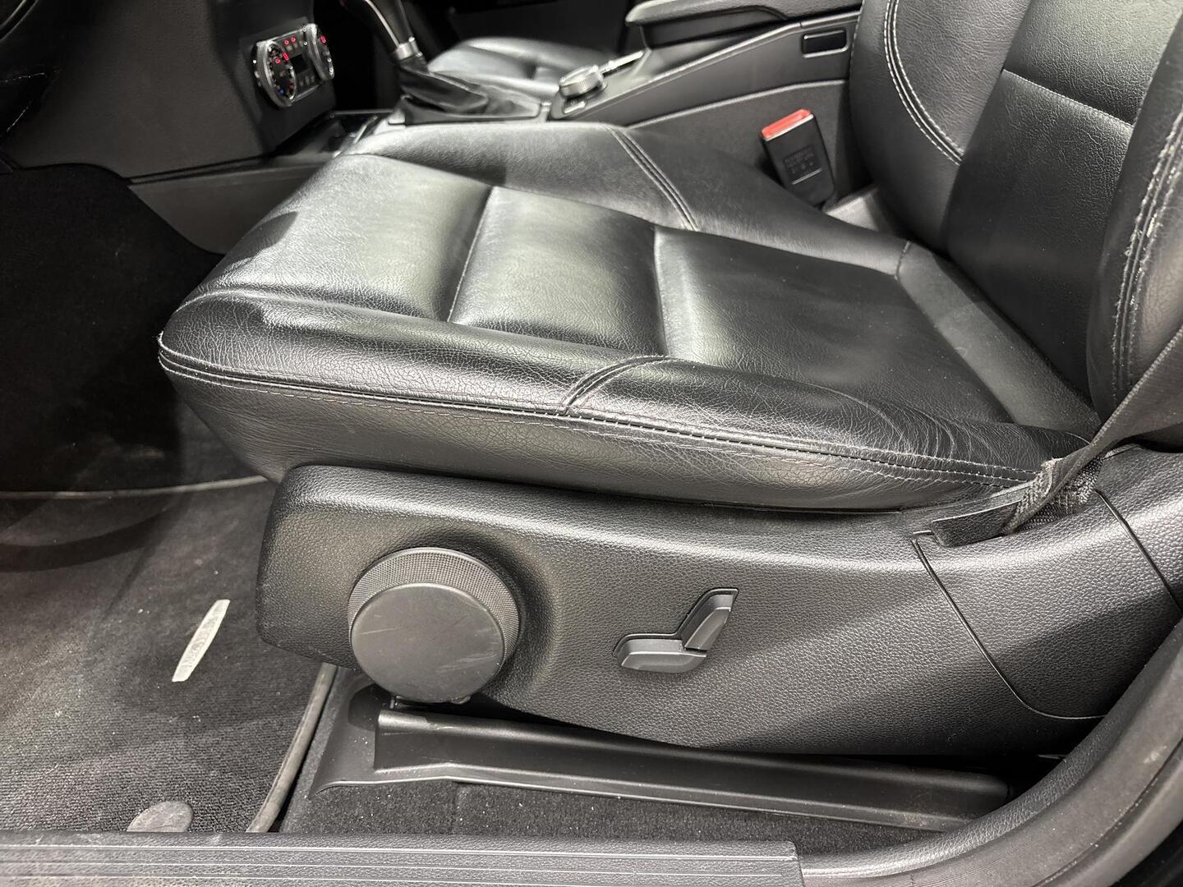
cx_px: 592
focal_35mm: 26
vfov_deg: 53.1
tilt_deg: -30.9
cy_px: 444
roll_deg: -0.3
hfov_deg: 67.3
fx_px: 889
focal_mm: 5.96
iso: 400
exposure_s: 1/33
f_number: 1.6
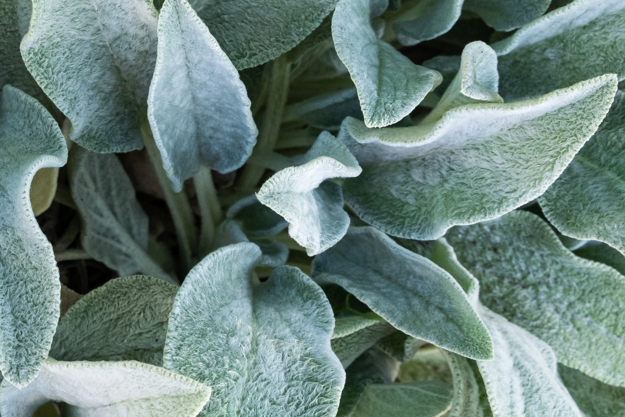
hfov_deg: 20.7
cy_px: 164
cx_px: -52
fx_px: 1632
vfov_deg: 14.5
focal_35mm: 94
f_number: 6.4
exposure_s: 1/250
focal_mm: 26.5
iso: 400
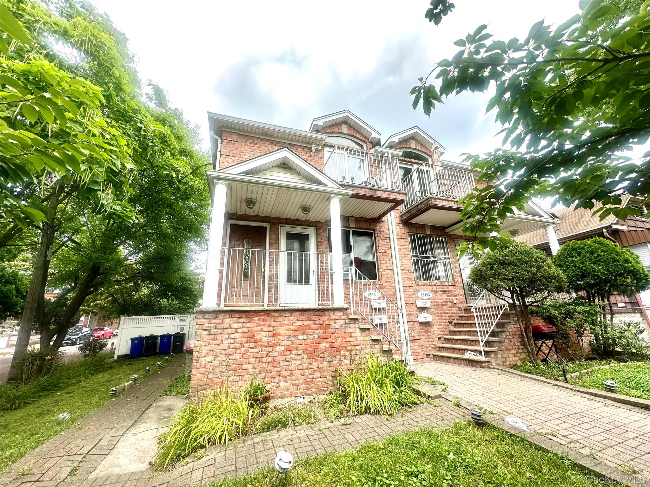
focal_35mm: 14
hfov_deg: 102.1
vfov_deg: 85.7
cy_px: 244
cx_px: 325
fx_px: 263
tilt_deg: +17.7
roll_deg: +2.2
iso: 40
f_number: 2.2
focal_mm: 2.22
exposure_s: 1/615
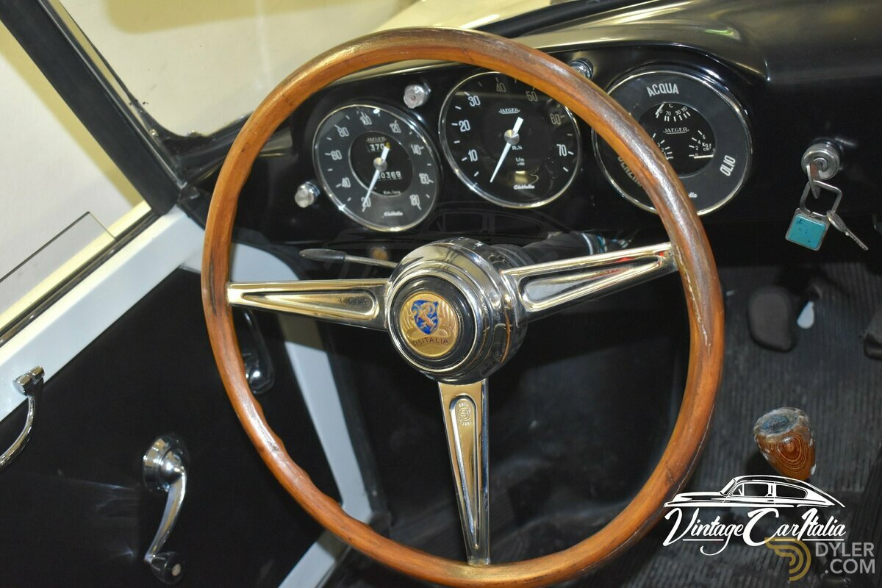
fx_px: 1139
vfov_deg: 28.9
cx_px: 441
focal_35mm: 46
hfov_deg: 42.3
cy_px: 294
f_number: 4.2
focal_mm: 31
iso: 1600
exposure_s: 1/60
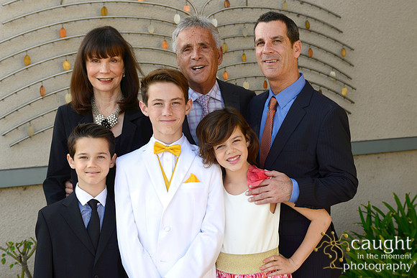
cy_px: 139
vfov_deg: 26.0
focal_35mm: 52
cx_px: 208
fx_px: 602
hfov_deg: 38.2
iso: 200
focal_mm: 52
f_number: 7.1
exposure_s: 1/160
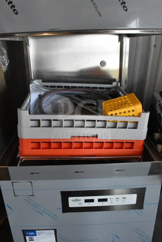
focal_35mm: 30
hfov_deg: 43.6
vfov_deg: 61.9
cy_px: 121
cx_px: 81
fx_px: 202
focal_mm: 20
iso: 6400
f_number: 9
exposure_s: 1/320
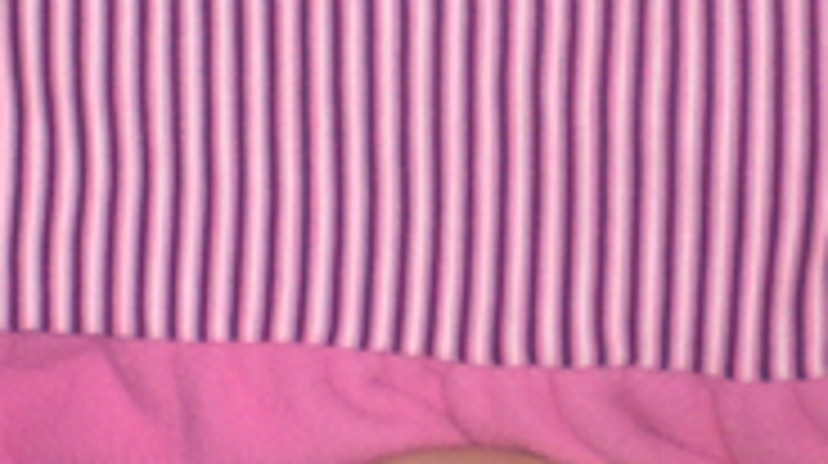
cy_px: -286
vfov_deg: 9.4
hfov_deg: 17.2
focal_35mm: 124
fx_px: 2719
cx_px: 171
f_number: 3.1
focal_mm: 6.3
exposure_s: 1/60
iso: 100
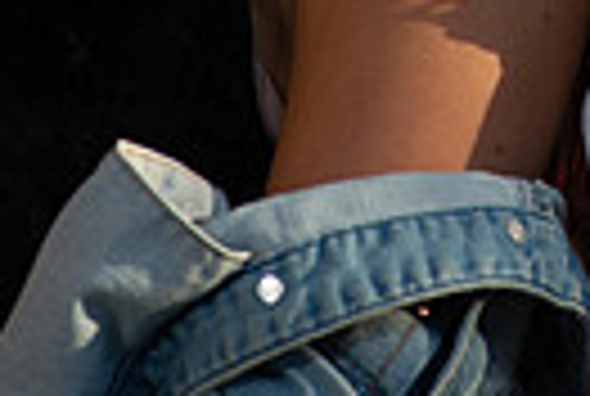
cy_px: -326
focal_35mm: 818
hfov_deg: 2.5
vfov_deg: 1.7
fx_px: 13437
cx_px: 613
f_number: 4.5
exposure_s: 1/250
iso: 100
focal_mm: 185
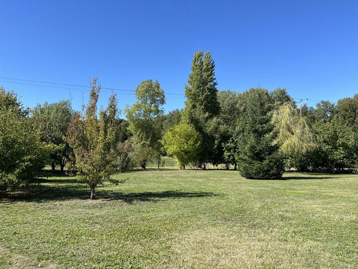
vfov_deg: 53.1
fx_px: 269
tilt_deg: +3.1
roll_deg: +0.8
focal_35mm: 26
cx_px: 179
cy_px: 134
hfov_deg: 67.3
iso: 50
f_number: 1.6
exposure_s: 1/2222
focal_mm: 5.1
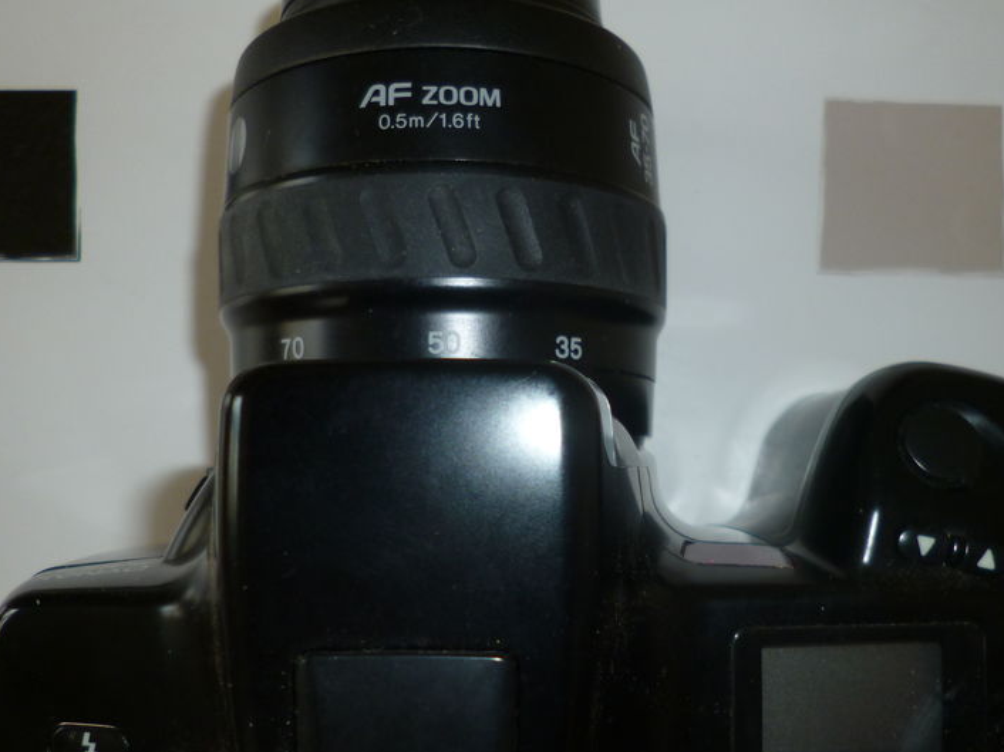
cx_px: 515
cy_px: 453
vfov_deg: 41.6
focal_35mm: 34
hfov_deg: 54.0
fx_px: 986
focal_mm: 4.3
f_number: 2.5
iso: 100
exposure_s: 1/60
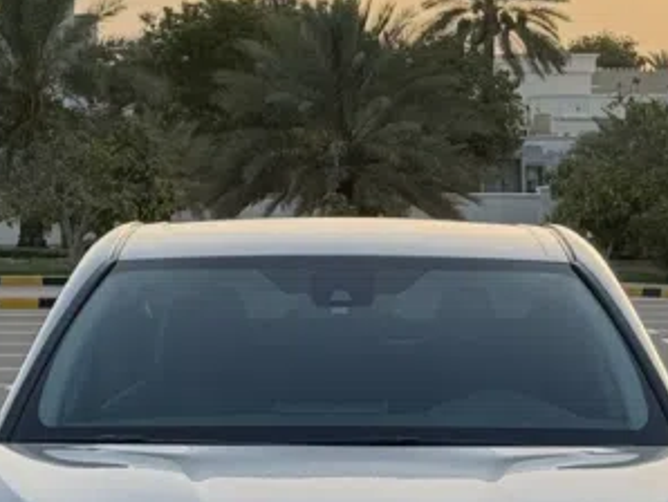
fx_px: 1989
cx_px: 325
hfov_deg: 19.1
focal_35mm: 103
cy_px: 4
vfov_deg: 14.2
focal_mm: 6.76
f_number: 1.78
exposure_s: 1/516
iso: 80
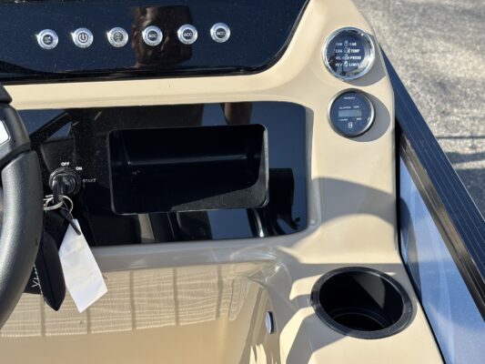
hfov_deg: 36.8
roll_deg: -1.6
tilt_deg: -34.4
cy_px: 182
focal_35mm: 52
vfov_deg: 28.0
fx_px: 729
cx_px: 242
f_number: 1.6
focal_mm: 5.96
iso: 32
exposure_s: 1/787
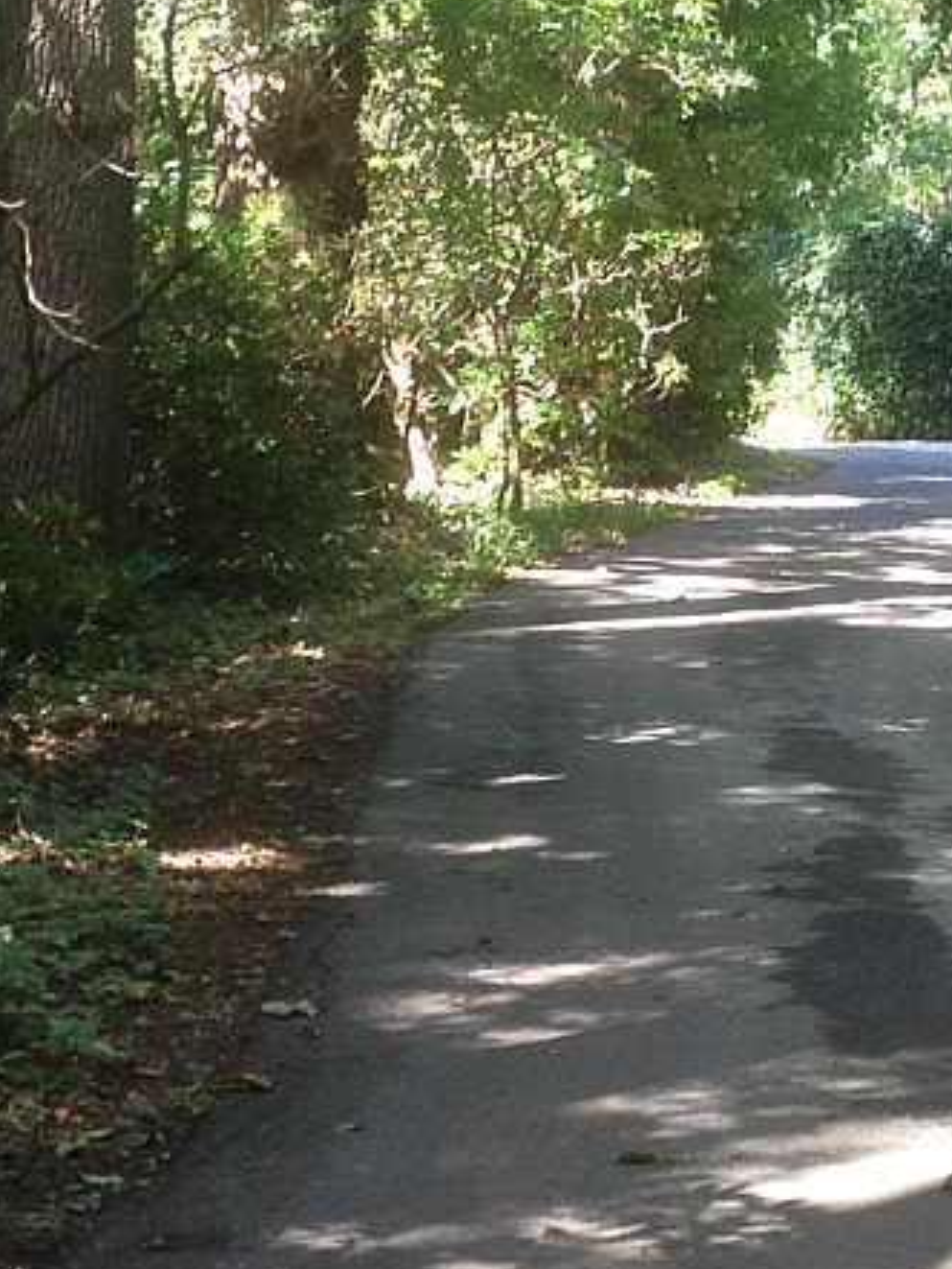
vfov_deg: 15.5
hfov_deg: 11.6
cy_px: 345
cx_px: 860
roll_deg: -2.3
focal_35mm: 127
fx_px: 4655
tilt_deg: +0.0
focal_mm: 4.28
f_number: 2.4
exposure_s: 1/60
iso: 50
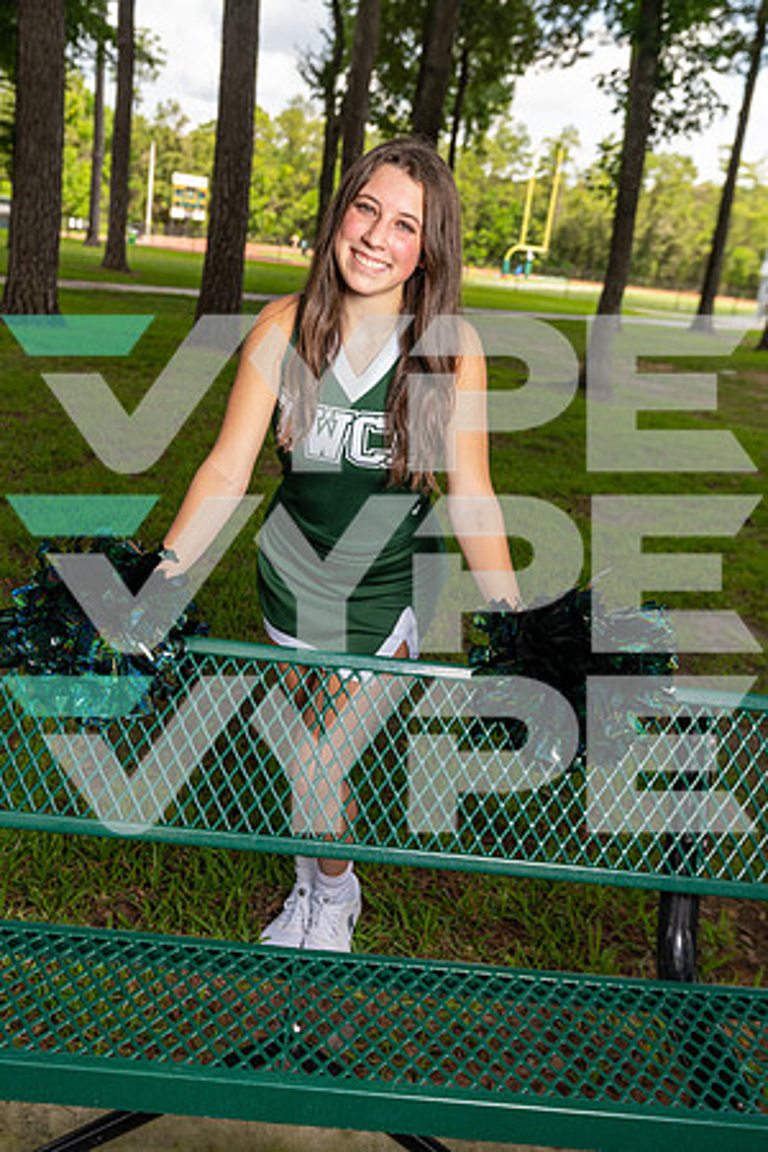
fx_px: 1216
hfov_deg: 35.1
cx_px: 384
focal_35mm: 38
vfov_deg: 50.7
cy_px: 576
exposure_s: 1/250
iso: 200
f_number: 5
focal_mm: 38
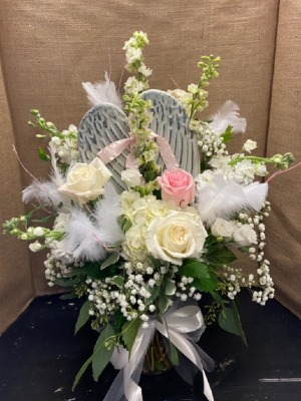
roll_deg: +2.5
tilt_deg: -18.5
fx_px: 301
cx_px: 150
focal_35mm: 26
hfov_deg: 53.1
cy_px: 200
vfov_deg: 67.3
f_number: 1.8
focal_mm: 4.25
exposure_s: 1/60
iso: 125
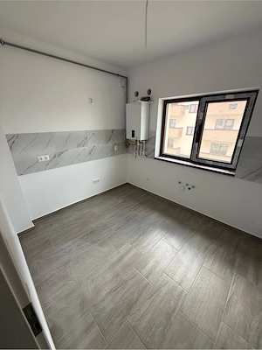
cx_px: 131
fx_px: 141
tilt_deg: -20.8
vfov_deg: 102.1
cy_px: 175
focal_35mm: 14
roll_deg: -0.6
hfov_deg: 85.7
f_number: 2.2
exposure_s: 1/99
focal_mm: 2.22
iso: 80
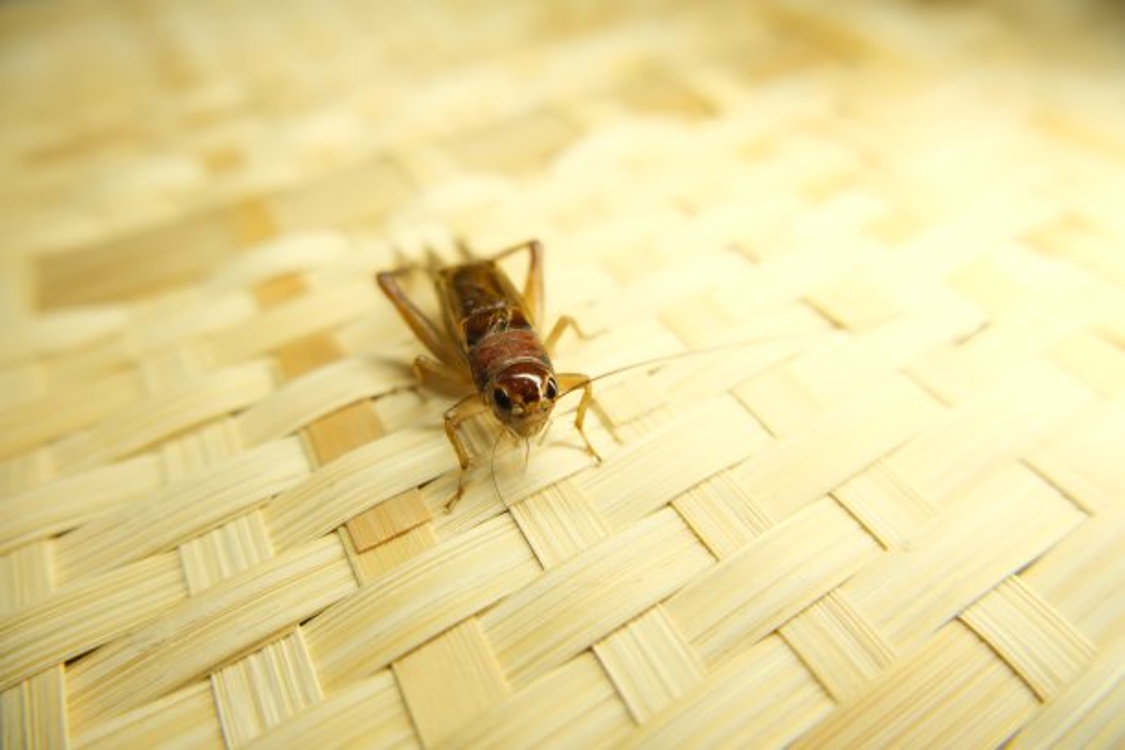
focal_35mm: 23
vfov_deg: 55.1
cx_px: 562
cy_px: 375
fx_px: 719
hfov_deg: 76.1
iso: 500
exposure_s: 1/100
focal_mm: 15
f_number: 3.5
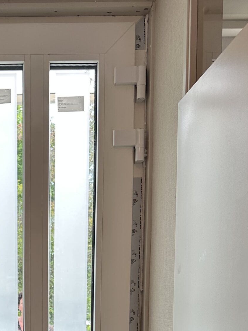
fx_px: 525
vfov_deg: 31.3
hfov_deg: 25.3
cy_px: 358
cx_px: 3
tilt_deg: -6.6
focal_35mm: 55
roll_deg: +0.0
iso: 64
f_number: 1.78
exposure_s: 1/181
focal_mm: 6.86
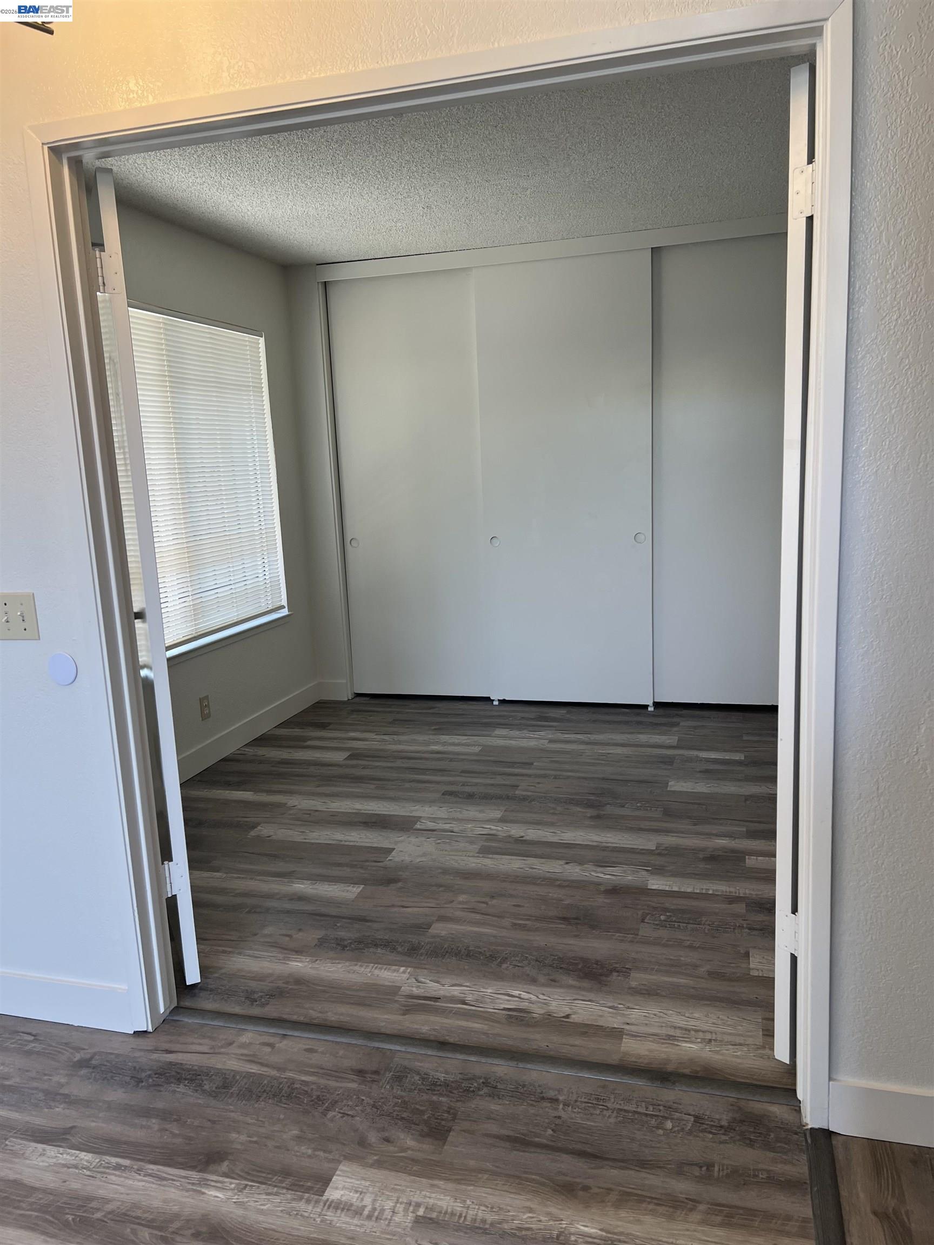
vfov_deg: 67.3
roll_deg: +2.0
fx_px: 935
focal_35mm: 26
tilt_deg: -9.1
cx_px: 467
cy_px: 622
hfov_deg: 53.1
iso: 64
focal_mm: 5.7
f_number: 1.5
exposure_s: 1/120
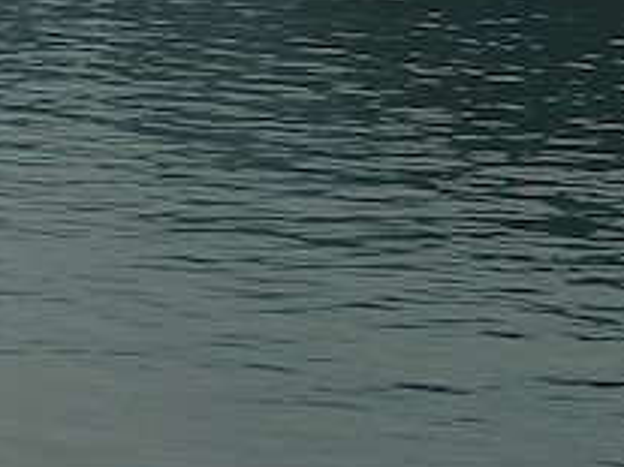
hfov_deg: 11.0
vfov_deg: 8.4
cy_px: -470
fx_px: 3027
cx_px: -488
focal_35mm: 168
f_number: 4
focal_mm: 4.7
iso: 125
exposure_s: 1/400
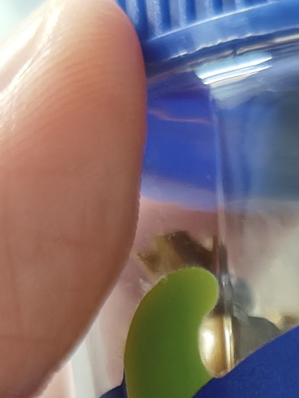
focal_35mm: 120
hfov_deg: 11.6
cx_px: 503
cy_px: 573
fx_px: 1382
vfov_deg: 15.3
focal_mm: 5.59
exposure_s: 1/48
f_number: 1.8
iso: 160
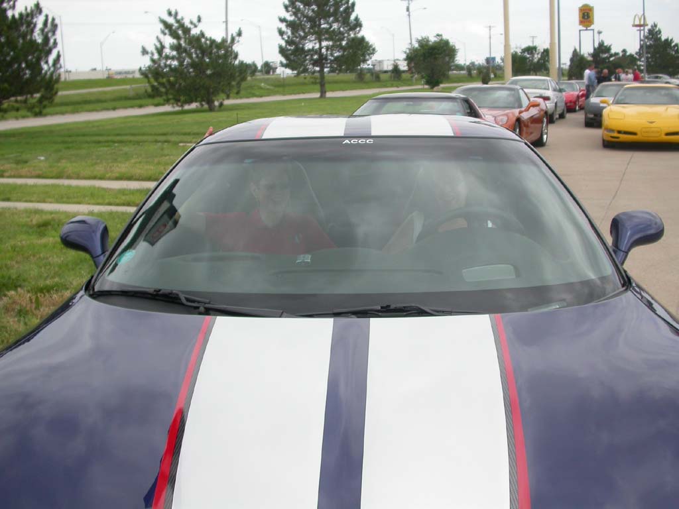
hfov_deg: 49.0
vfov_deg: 37.7
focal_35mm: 38
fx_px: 745
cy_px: 254
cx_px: 340
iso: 100
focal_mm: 7.85
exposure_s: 1/1000
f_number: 2.6
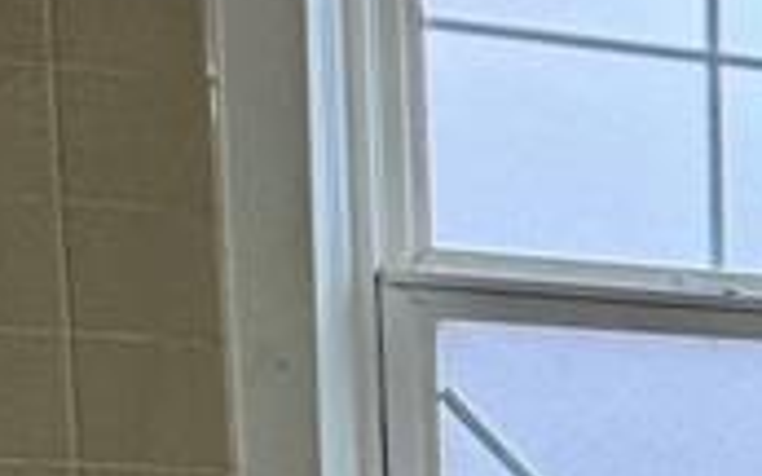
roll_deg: -2.9
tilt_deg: -8.0
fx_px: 1827
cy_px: 705
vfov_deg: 13.9
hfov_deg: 15.2
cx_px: 1775
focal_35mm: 88
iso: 160
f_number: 2.2
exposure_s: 1/120
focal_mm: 2.22
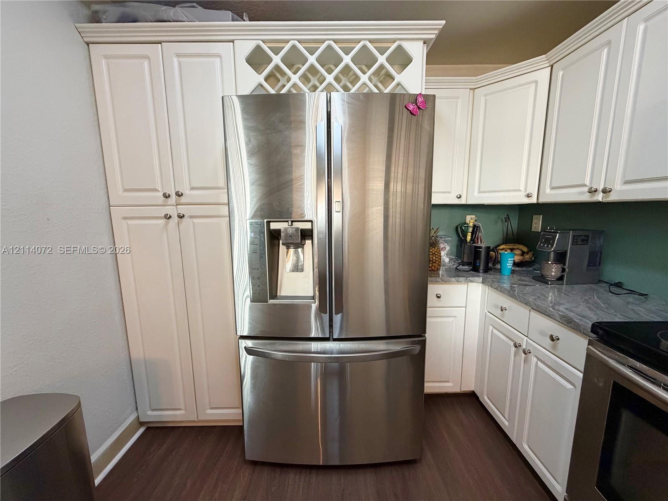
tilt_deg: -8.8
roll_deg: +1.1
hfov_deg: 102.1
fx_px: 270
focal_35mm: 14
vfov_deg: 85.7
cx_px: 334
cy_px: 250
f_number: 2.2
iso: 320
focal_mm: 2.22
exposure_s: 1/60
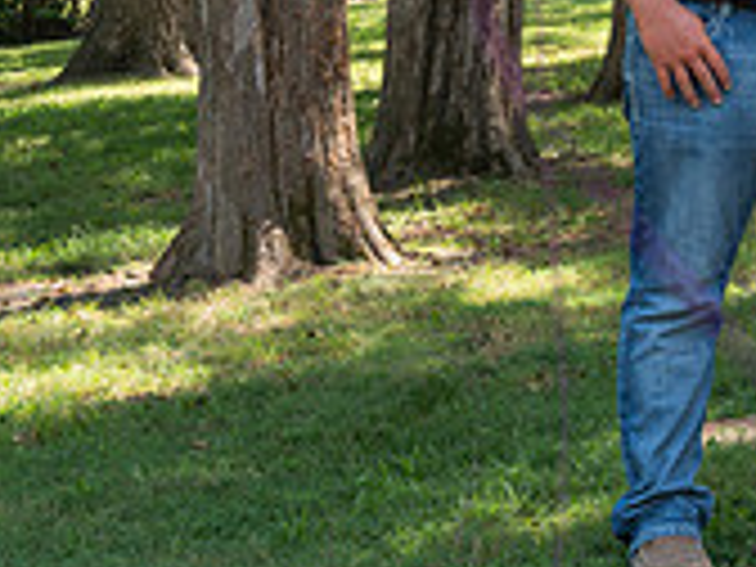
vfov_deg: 8.4
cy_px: -11
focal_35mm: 176
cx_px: 1228
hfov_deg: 10.7
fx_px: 3844
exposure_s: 1/250
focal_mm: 53
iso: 800
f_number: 8
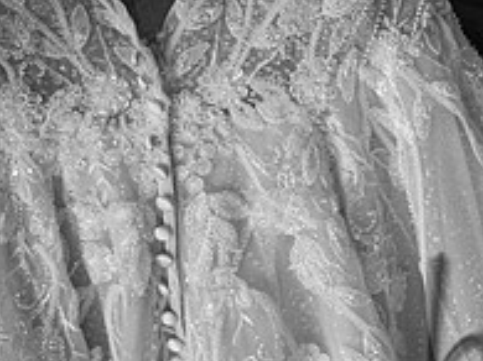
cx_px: 669
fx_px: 4797
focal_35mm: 344
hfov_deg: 5.7
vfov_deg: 4.3
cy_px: 211
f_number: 4
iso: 640
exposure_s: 1/125
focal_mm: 120
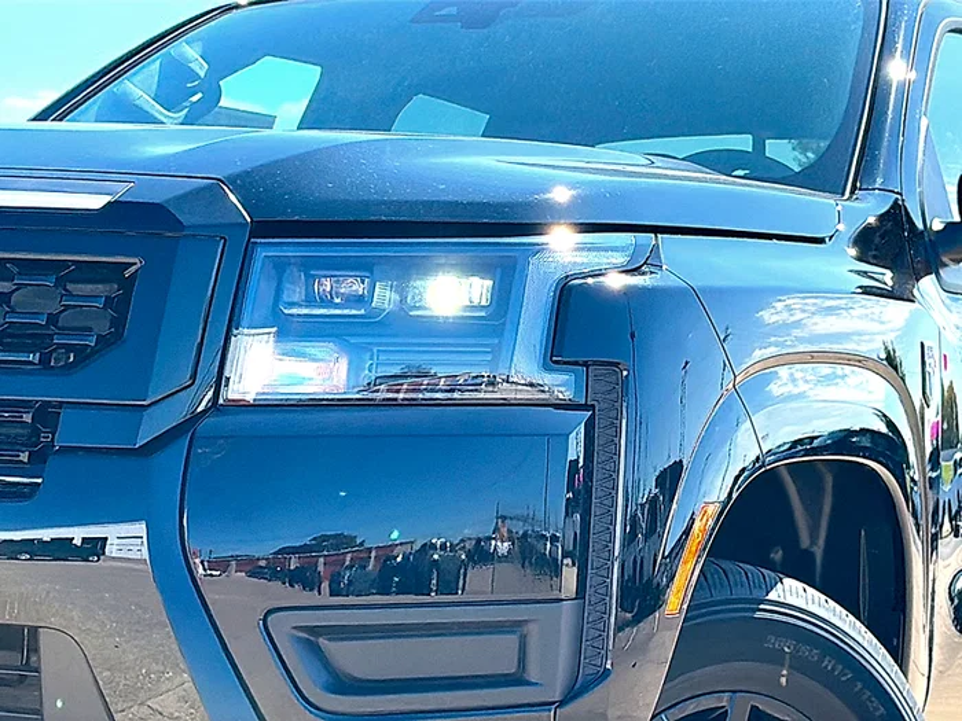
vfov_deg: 17.2
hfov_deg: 22.8
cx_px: 481
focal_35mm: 86
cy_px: 360
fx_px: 2390
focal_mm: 6.86
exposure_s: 1/3077
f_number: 1.78
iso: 100
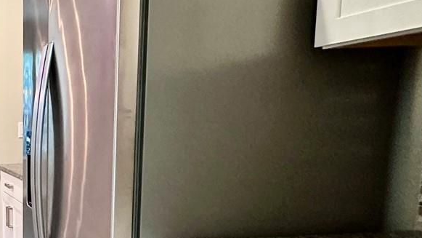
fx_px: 470
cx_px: -67
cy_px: 191
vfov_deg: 27.8
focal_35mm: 42
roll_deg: +2.3
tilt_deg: -8.3
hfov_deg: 38.0
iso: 500
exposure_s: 1/60
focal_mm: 2.22
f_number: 2.2
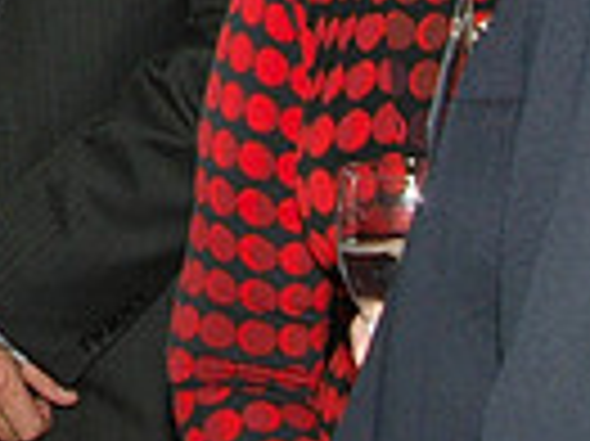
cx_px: -374
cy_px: -335
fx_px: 2605
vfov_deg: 9.3
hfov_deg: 12.1
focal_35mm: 153
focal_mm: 24
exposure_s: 1/60
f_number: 11
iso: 800
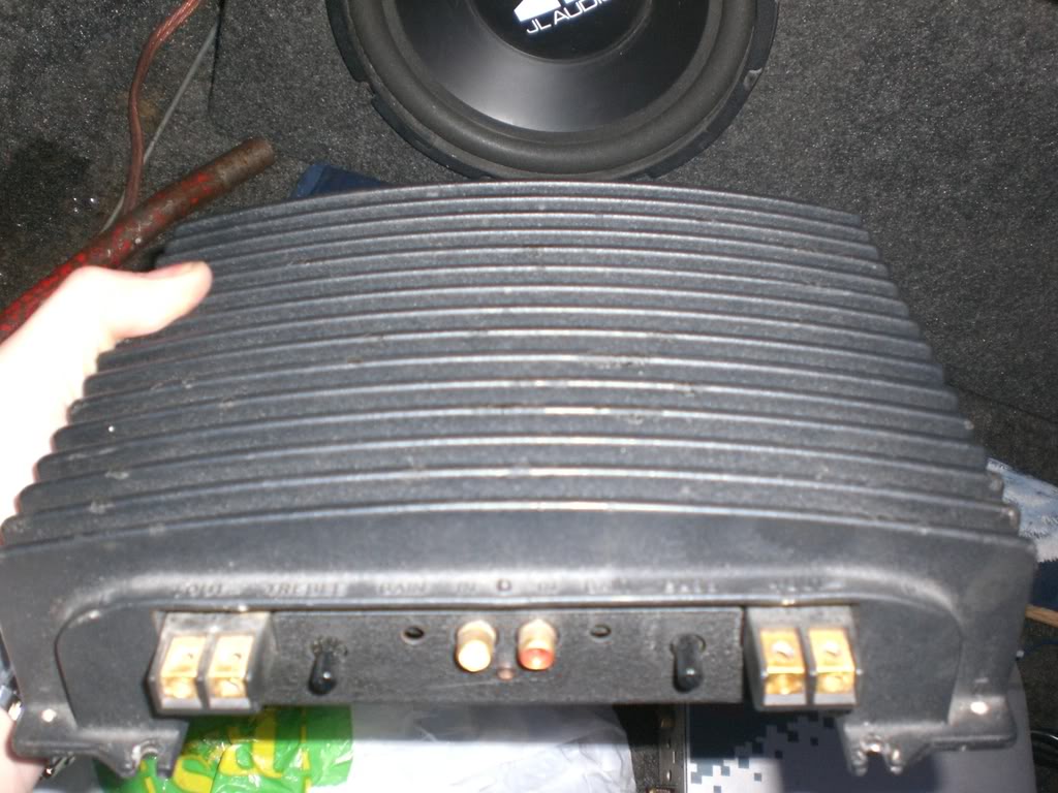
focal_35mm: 38
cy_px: 396
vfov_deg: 37.7
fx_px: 1161
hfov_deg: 49.0
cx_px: 529
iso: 200
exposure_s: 1/60
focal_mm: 6.3
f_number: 3.1
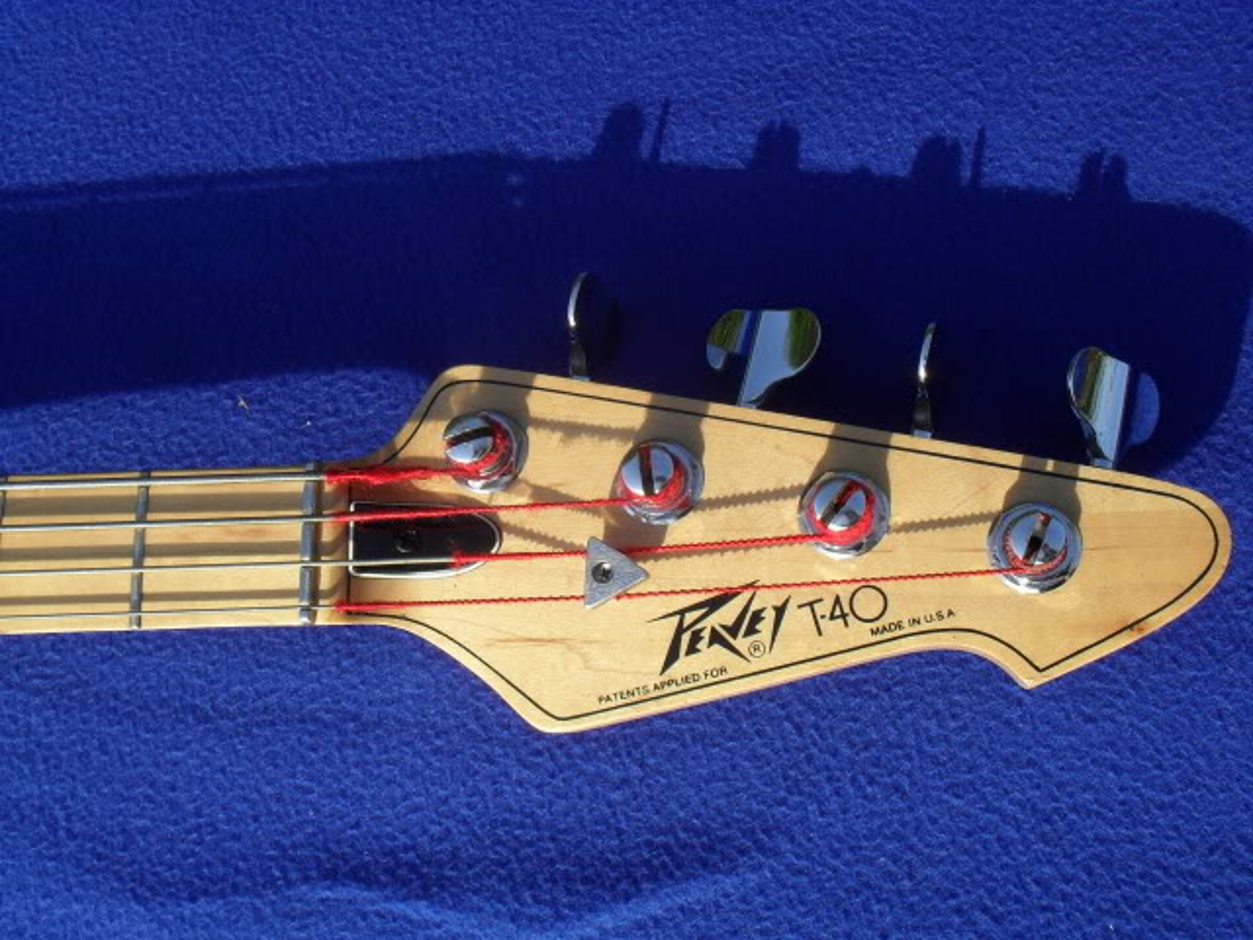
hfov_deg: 52.6
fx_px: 1267
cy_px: 470
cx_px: 626
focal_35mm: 35
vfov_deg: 40.7
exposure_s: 1/125
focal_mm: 6.3
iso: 100
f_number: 8.4
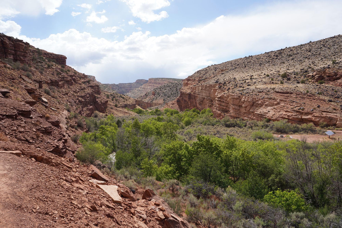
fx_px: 228
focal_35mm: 24
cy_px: 114
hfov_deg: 73.7
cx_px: 171
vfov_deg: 53.1
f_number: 13
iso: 100
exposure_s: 1/100
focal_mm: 24
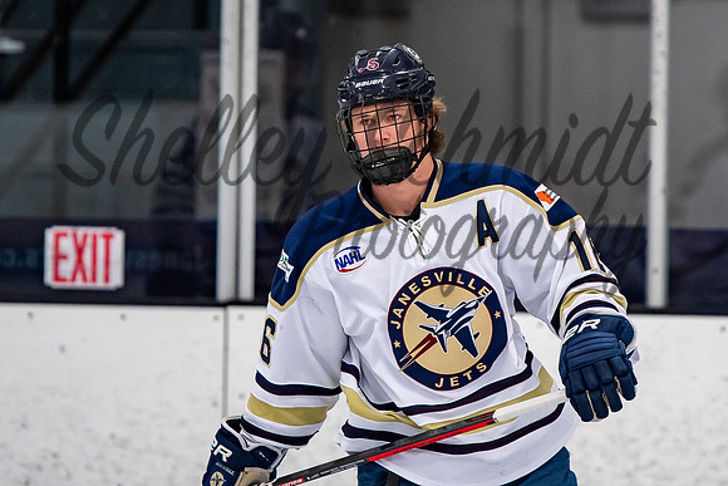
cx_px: 402
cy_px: 109
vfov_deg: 2.9
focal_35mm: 479
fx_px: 9685
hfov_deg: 4.3
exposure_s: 1/800
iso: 800
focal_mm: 200
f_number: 3.2
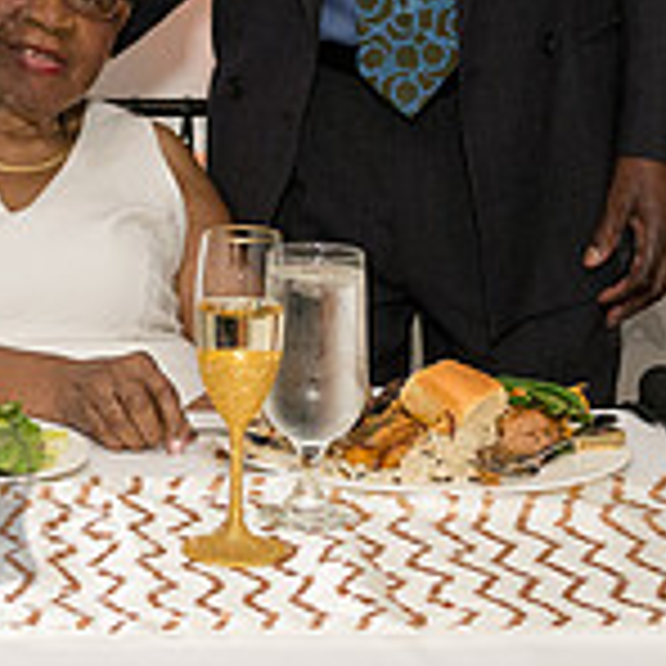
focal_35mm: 127
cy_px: 123
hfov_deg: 13.6
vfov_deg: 13.7
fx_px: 2764
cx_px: 46
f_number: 4
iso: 2500
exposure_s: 1/800
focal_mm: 29
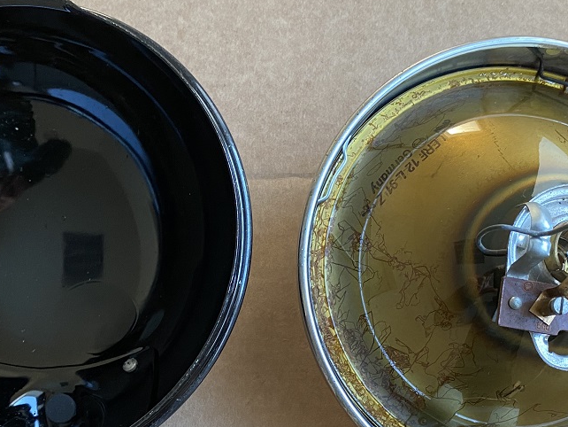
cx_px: 271
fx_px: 804
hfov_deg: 38.9
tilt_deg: -71.7
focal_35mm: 49
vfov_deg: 29.4
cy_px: 293
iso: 250
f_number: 1.8
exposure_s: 1/60
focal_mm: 4.25
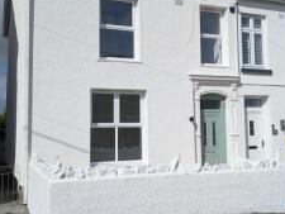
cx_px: 141
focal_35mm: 45
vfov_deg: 32.2
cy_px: 91
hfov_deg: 42.1
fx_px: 371
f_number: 1.68
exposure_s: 1/3175
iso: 31
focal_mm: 6.9
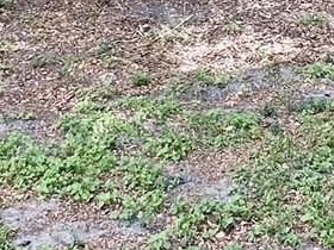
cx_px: 198
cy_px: -157
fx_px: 772
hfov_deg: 24.4
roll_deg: -2.6
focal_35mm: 80
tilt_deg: -3.9
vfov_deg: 16.3
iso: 40
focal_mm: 2.22
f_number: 2.2
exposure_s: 1/203
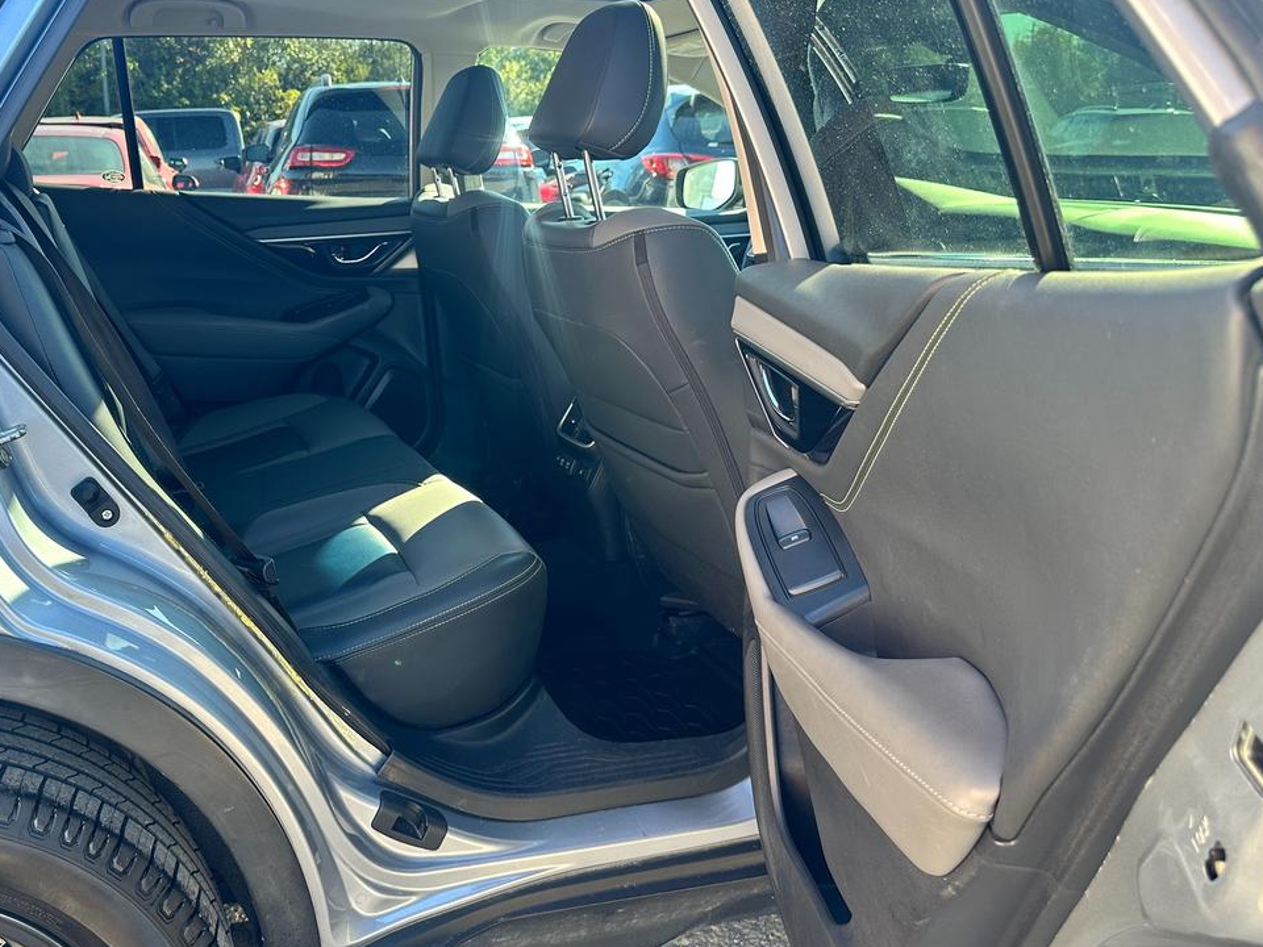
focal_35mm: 32
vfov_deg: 44.0
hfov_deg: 55.9
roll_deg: +1.1
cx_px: 447
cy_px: 405
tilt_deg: -11.2
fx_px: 1168
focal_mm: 6.86
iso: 64
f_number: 1.78
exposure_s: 1/205
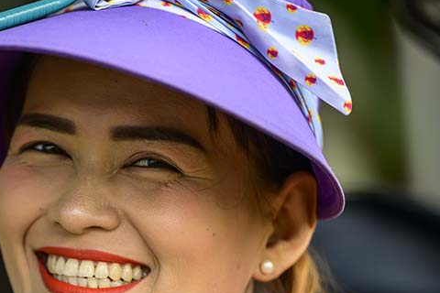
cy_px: 276
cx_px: 73
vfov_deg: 3.4
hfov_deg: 5.1
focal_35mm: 400
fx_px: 4889
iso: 220
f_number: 2.8
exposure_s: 1/1600
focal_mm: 200
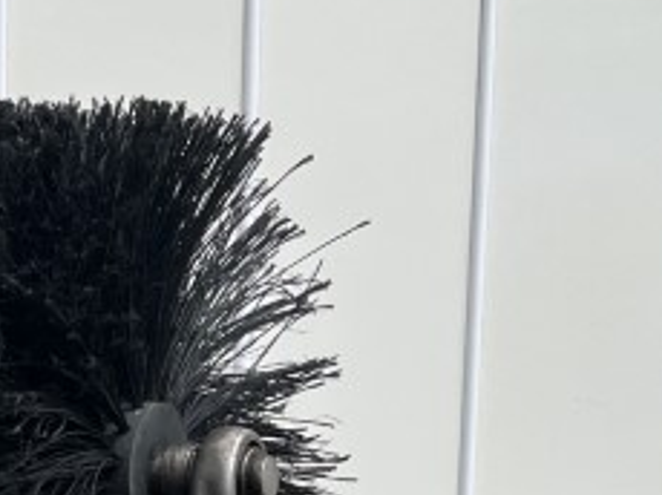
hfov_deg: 16.8
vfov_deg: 12.3
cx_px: 106
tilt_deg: -10.7
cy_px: 691
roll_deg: -3.7
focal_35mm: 116
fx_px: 2216
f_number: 1.6
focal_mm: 5.1
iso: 50
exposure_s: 1/3215
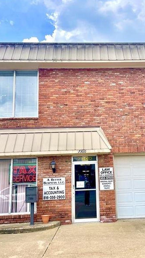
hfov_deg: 36.3
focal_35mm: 32
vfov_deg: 60.9
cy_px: 142
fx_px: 219
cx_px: 97
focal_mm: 4.2
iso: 32
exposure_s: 1/2092
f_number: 1.6
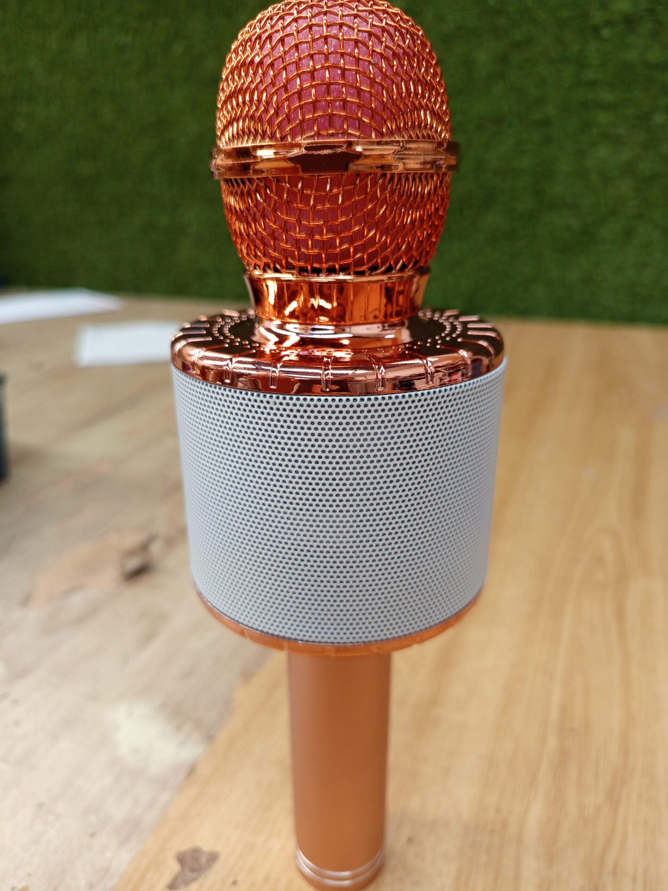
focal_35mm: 24
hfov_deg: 56.8
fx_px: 618
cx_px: 334
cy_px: 446
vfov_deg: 71.6
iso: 200
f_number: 1.7
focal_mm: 5.24
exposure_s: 1/50
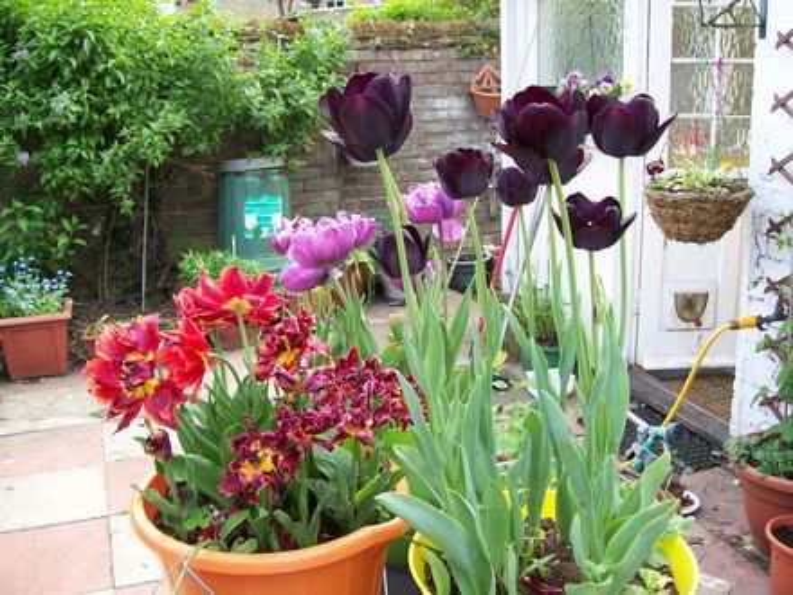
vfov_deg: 39.7
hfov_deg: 51.4
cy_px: 298
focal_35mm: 36
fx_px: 825
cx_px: 396
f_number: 2.7
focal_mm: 6
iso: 80
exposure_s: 1/146
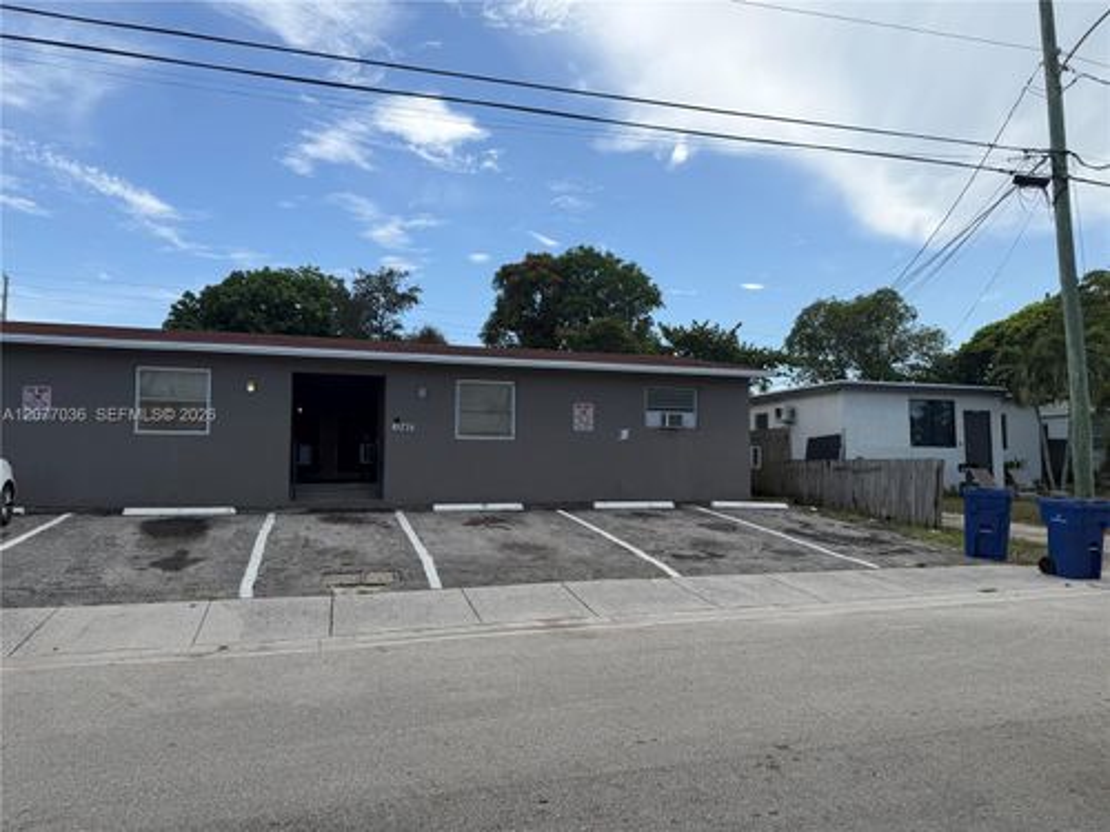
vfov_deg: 56.8
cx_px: 555
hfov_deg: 71.6
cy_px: 416
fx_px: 770
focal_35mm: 24
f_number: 1.78
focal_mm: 6.76
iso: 80
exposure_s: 1/3279
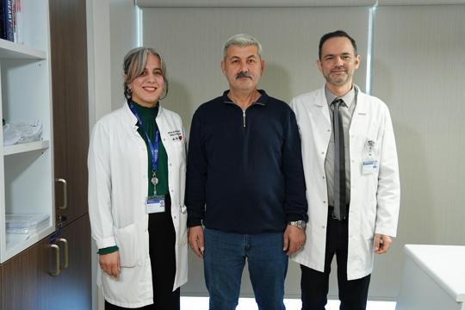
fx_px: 517
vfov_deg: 33.4
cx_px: 232
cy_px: 155
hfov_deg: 48.5
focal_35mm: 40
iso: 250
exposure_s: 1/50
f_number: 2.8
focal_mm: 40
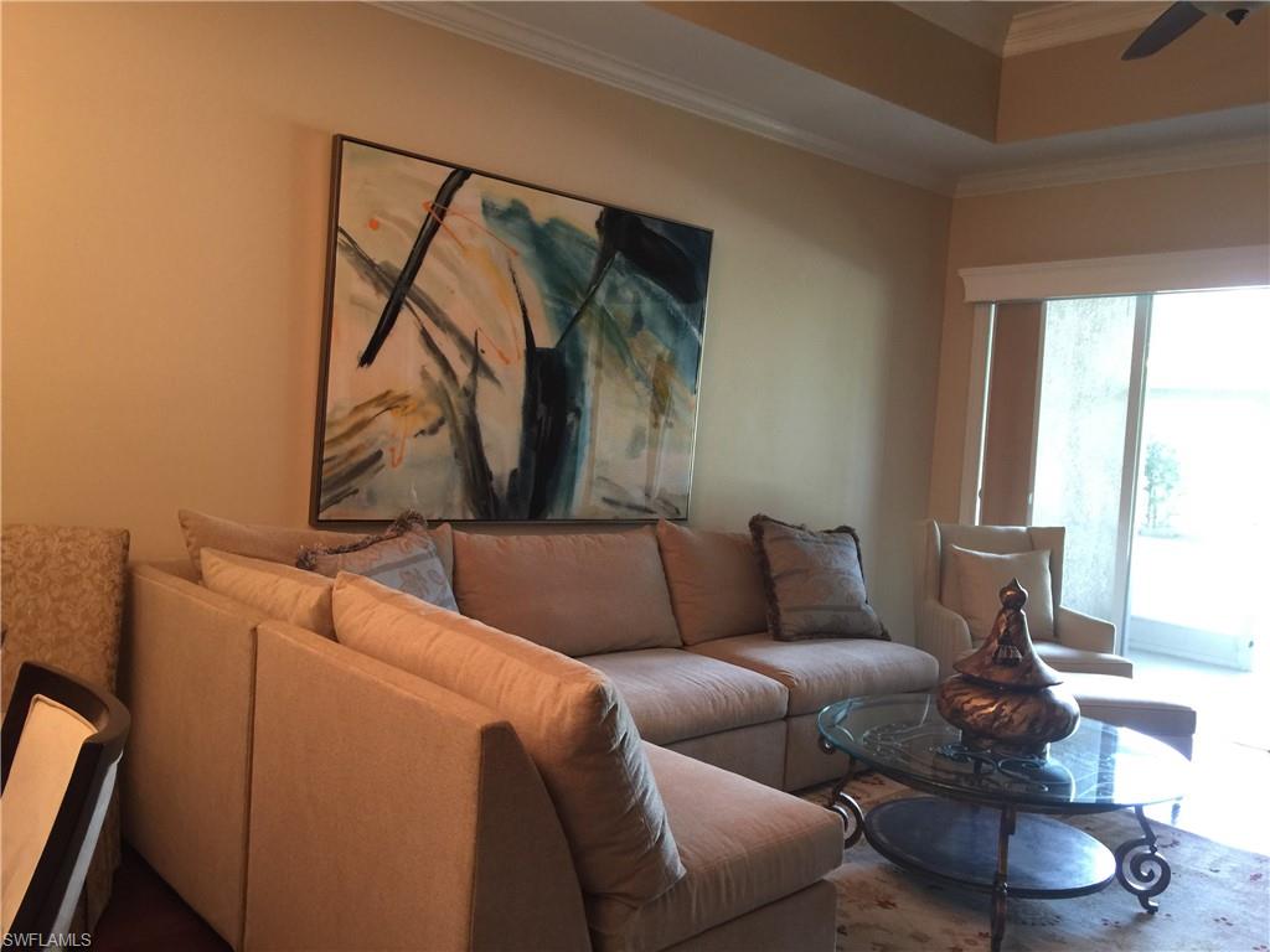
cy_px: 476
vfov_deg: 48.2
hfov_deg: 61.7
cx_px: 635
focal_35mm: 29
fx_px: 1064
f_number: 2.2
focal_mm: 4.15
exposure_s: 1/15
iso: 64
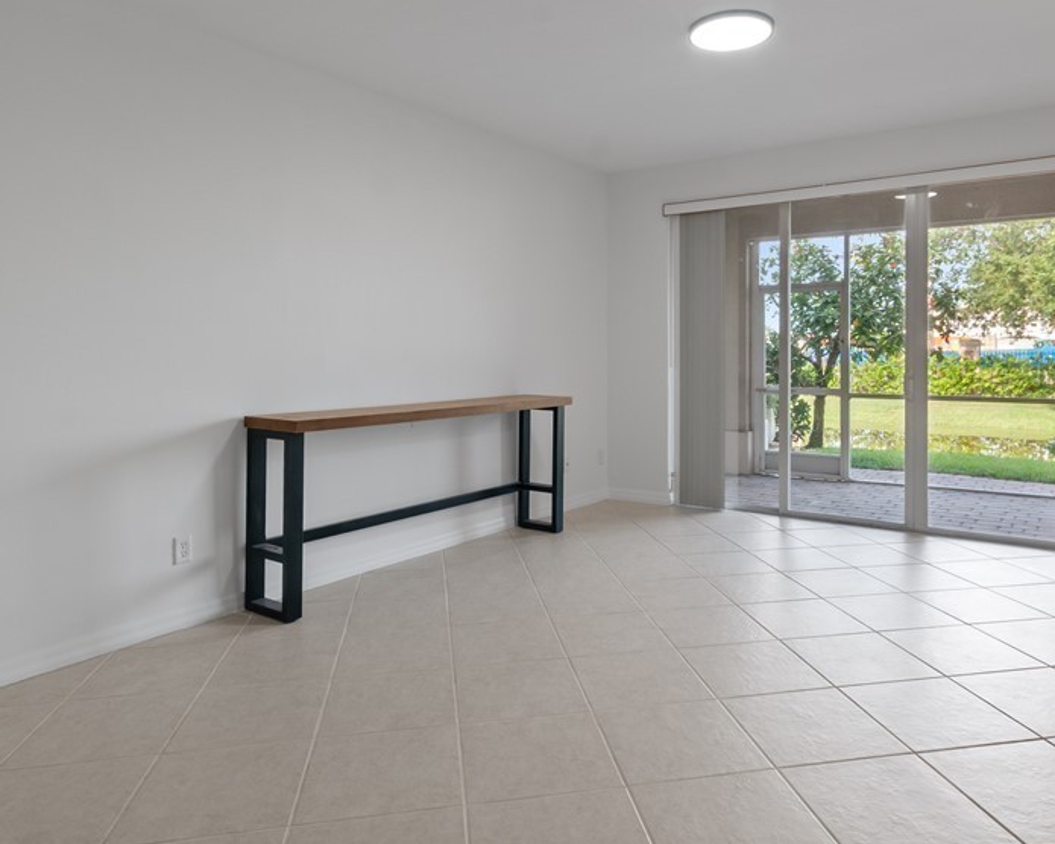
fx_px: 687
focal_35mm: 22
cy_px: 411
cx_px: 559
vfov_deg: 63.1
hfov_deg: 75.0
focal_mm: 10
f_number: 8
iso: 200
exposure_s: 1/6
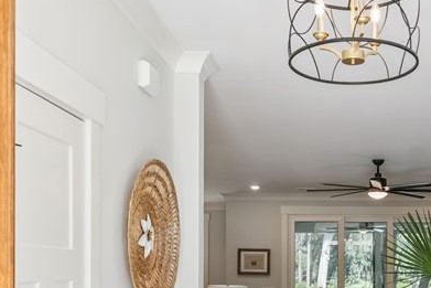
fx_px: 599
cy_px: 269
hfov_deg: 37.8
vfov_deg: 26.0
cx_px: 358
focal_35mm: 50
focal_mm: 18
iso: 250
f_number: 8
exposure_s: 1/40
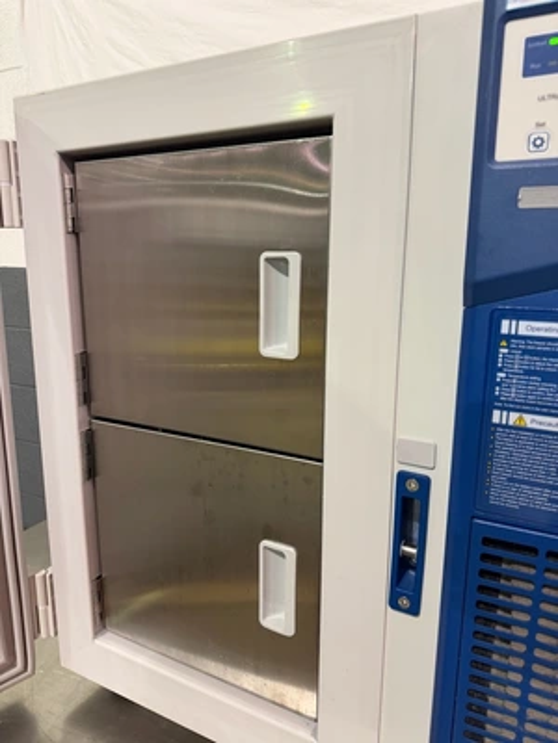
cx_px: 279
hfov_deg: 56.8
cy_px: 372
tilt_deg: -9.3
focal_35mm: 24
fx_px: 516
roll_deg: +0.6
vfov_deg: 71.6
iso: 250
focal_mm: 6.76
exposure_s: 1/60
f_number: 1.78
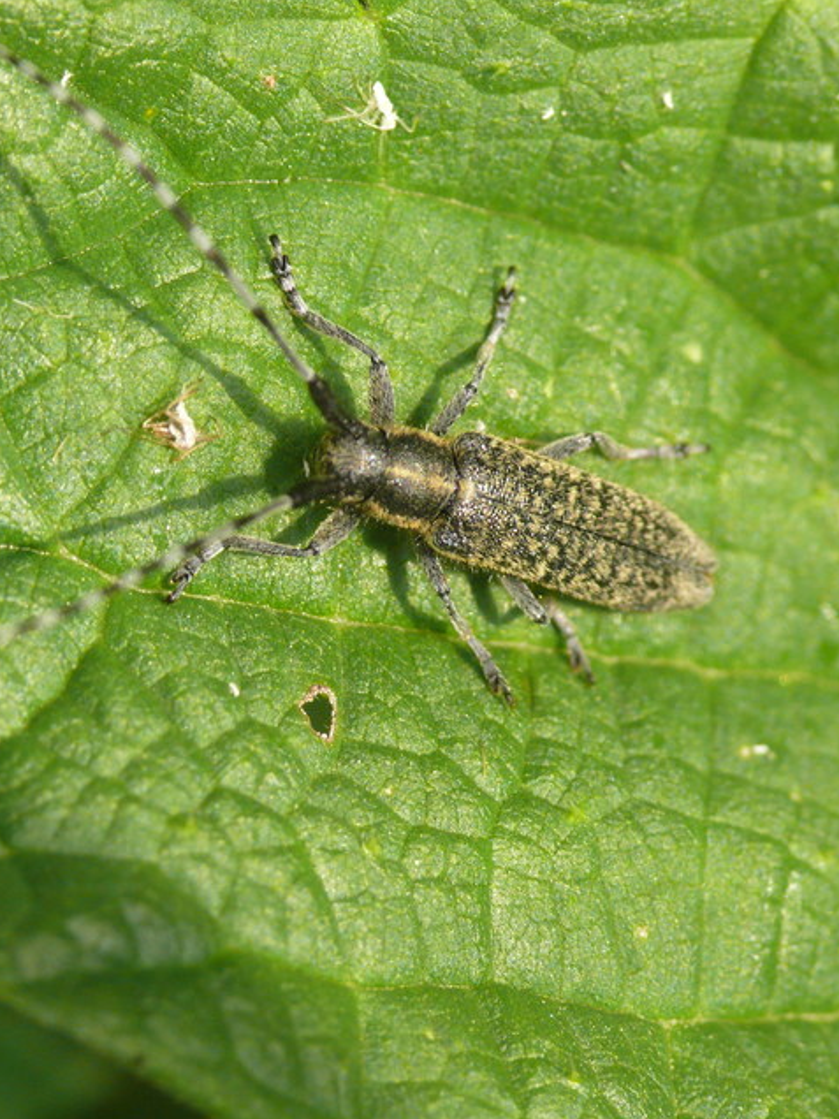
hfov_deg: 5.3
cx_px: 272
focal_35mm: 279
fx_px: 9016
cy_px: 560
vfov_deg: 7.1
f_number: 5.6
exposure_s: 1/400
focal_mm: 44
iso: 200
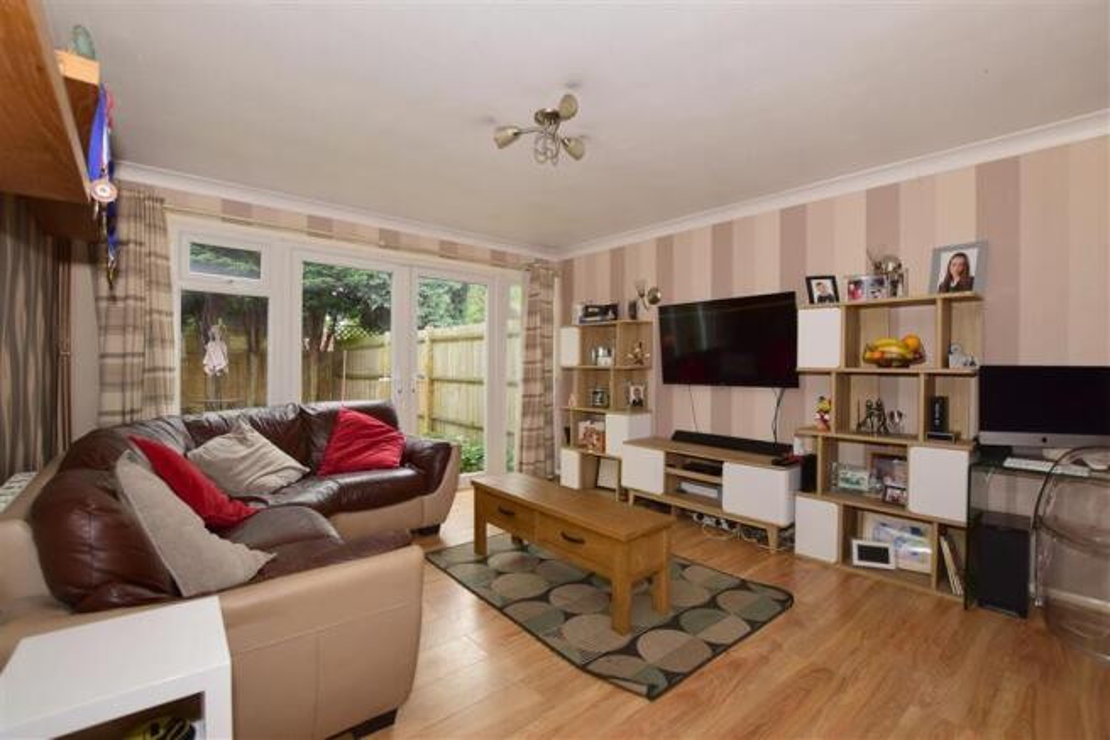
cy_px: 370
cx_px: 555
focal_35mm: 15
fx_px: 462
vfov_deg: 77.3
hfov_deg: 100.4
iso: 200
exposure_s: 1/25
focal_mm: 10
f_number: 7.1
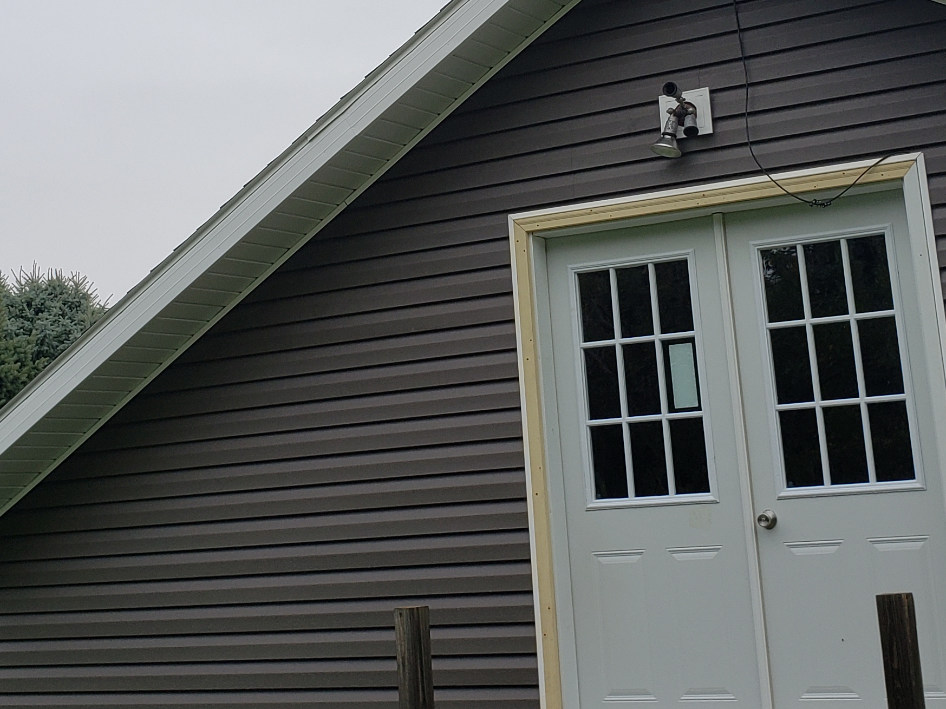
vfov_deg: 23.9
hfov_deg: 32.2
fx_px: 1640
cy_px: 110
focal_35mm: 60
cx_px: 479
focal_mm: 4.3
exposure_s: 1/379
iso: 50
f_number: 2.4
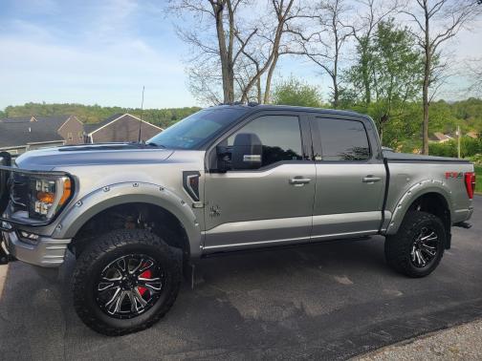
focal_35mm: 26
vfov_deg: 53.1
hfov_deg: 67.3
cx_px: 241
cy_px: 180
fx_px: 362
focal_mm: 5.4
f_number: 1.8
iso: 40
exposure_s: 1/944
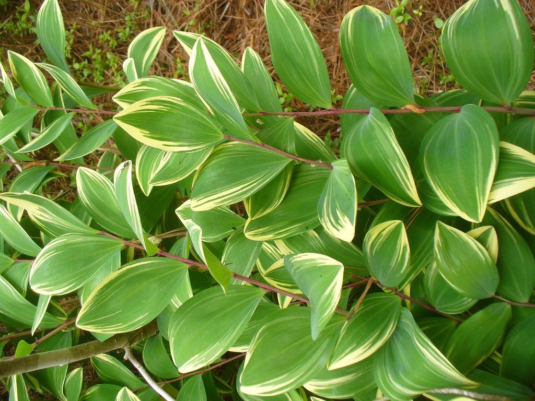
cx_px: 268
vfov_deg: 38.7
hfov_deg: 50.1
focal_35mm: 37
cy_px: 200
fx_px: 572
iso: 80
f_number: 2.8
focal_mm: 6.1
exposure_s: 1/80
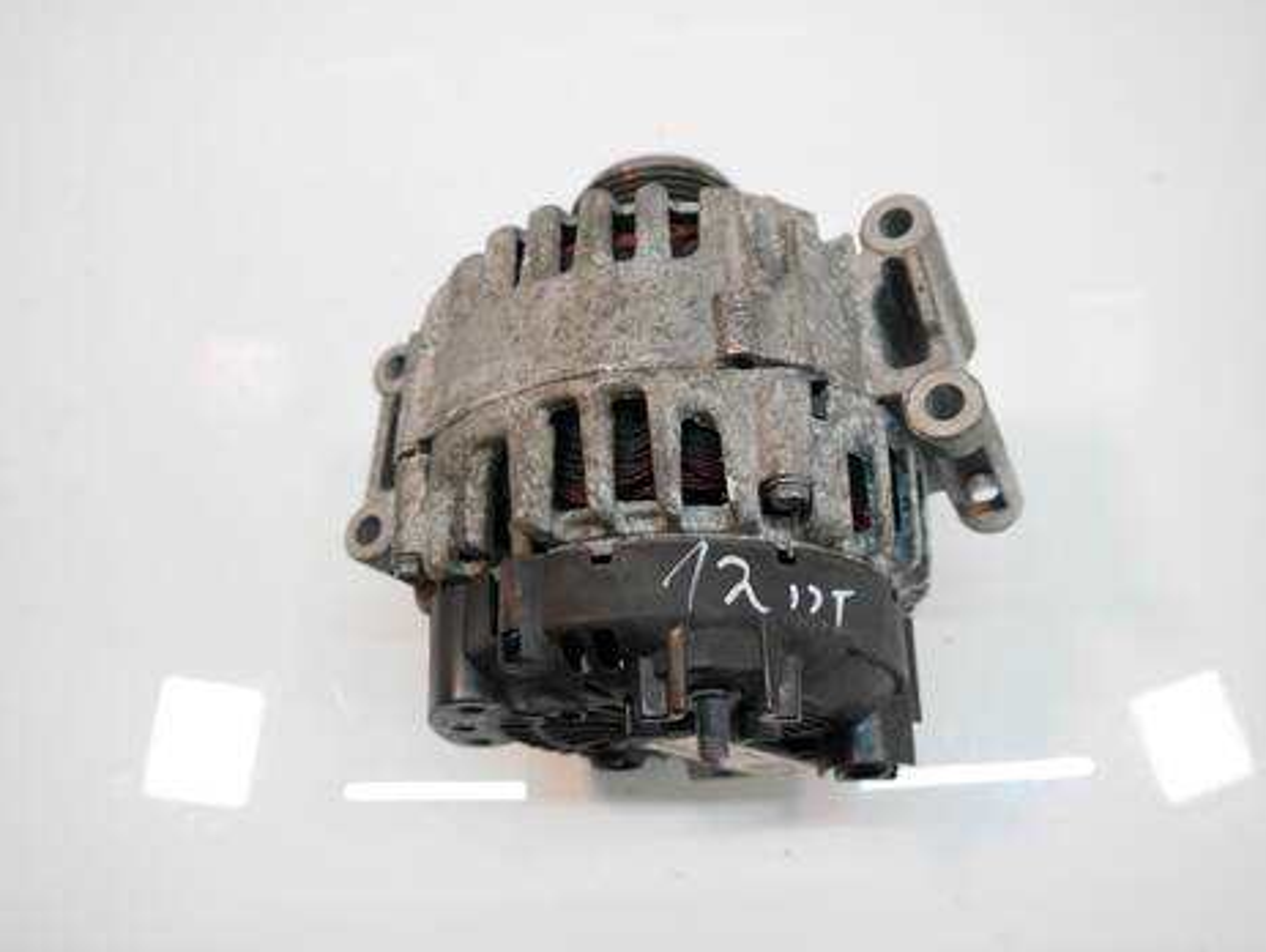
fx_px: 1061
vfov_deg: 48.3
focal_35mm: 29
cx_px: 654
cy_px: 484
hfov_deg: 61.6
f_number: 3.5
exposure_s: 1/125
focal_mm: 14
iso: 500
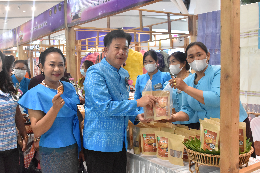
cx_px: 131
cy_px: 86
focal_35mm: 40
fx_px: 289
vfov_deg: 33.4
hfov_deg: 48.5
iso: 3200
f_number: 7.1
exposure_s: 1/200
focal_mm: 26
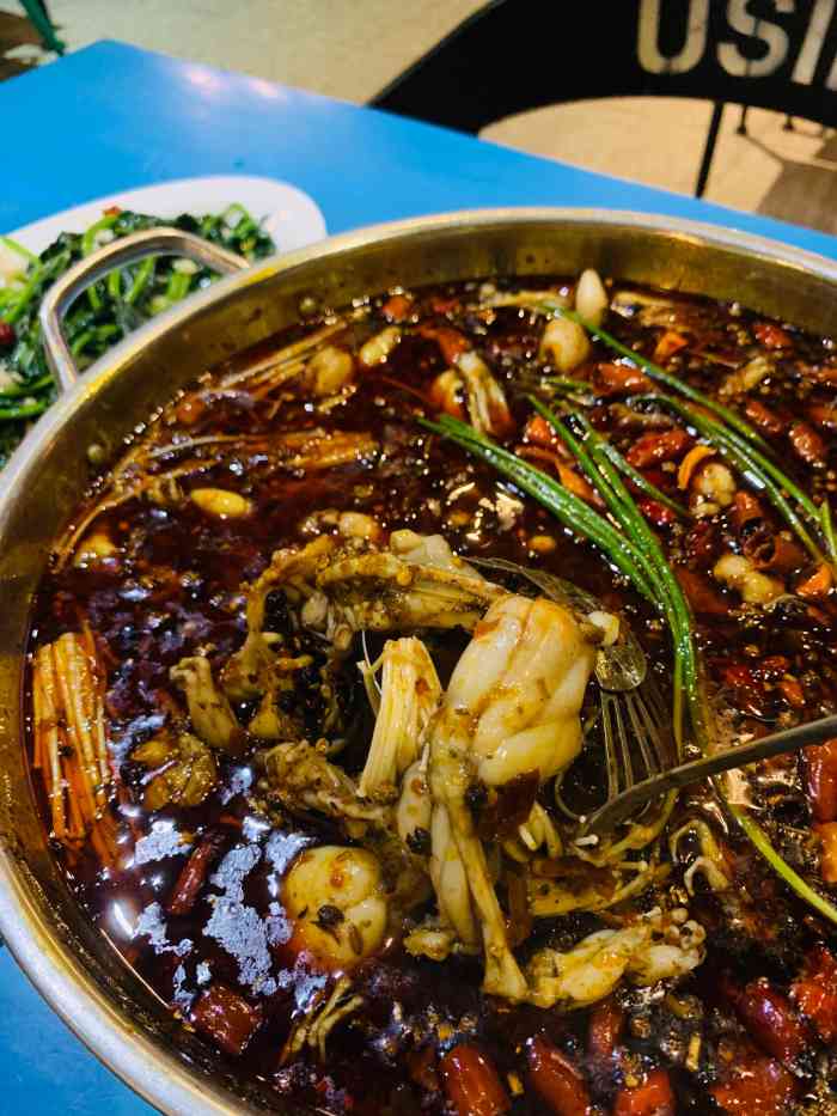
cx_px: 418
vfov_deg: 67.3
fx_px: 838
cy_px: 558
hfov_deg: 53.1
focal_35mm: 26
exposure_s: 1/25
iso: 500
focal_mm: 4.25
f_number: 1.8
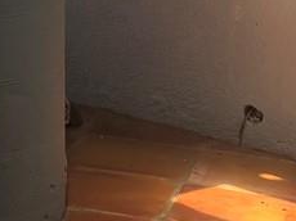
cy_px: -180
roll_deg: +0.6
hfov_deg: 9.6
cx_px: -444
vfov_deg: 7.9
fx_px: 1546
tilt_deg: -4.2
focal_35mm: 181
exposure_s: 1/121
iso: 40
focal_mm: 5.96
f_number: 1.6
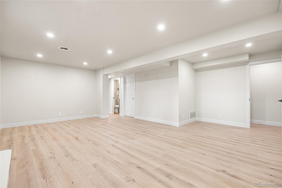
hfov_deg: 96.7
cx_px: 141
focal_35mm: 16
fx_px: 125
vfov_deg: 73.8
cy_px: 94
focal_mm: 16
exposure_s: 1/1.67
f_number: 8
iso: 200
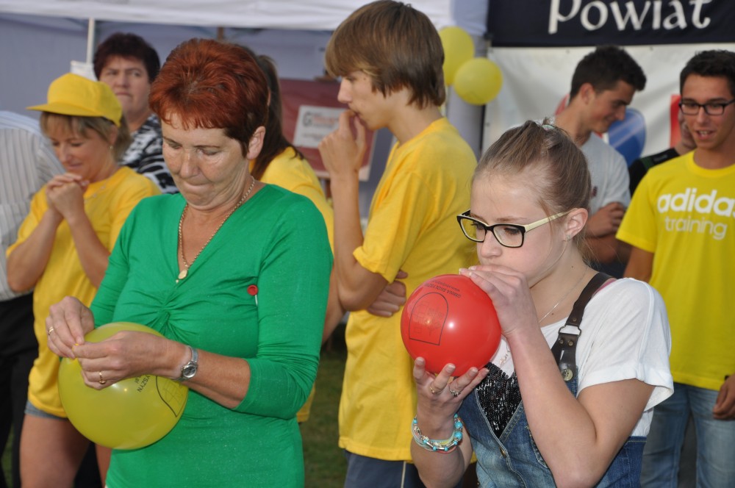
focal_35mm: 99
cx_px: 368
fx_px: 2019
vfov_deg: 13.8
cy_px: 244
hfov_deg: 20.6
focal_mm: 66
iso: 200
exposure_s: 1/200
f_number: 7.1
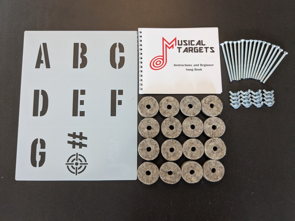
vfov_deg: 51.4
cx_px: 148
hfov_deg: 65.3
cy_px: 110
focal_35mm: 27
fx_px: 230
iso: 540
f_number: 1.73
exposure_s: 1/60
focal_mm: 4.38
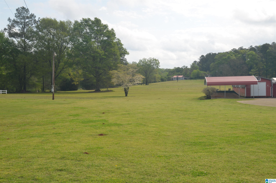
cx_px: 138
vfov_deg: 31.7
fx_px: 321
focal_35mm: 42
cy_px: 92
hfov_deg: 46.5
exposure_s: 1/200
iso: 100
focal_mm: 28
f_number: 10
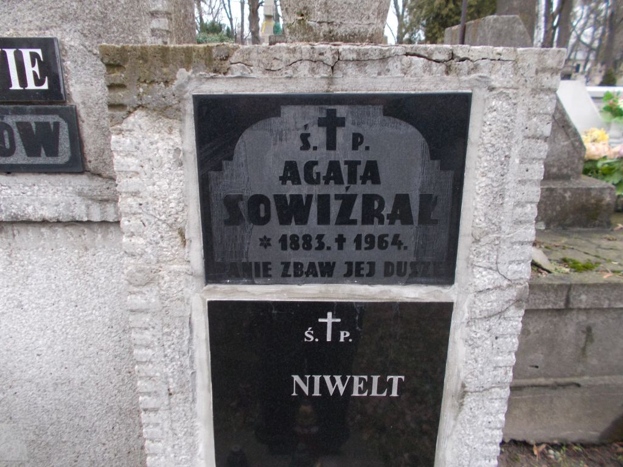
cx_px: 312
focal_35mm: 26
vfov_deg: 53.1
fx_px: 468
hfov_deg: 67.3
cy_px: 234
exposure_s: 1/25
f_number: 3.2
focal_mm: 4.6
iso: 180
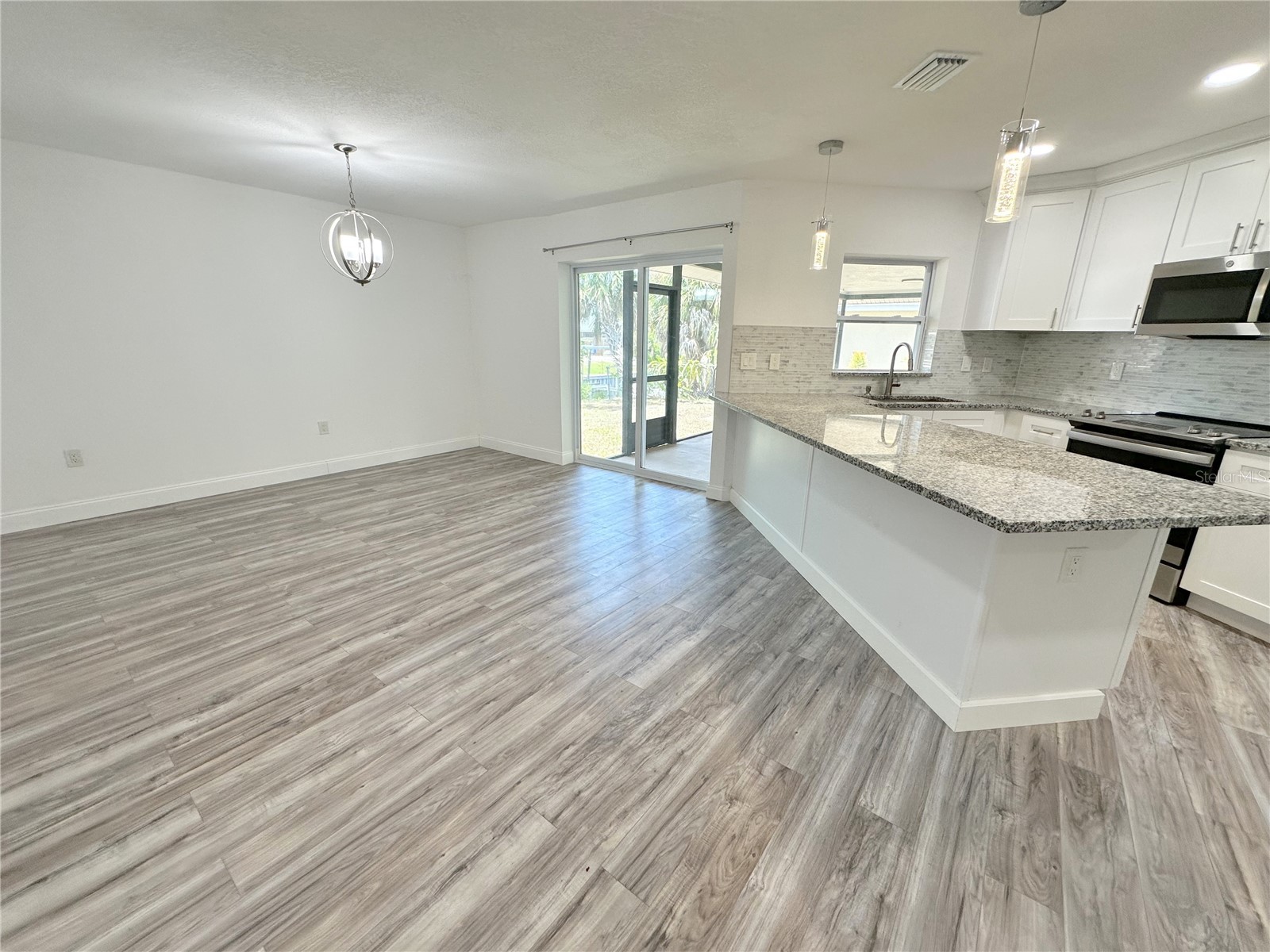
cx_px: 635
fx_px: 514
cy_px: 476
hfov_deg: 102.1
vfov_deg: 85.7
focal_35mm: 14
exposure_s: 1/120
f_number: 2.2
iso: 125
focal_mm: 2.22
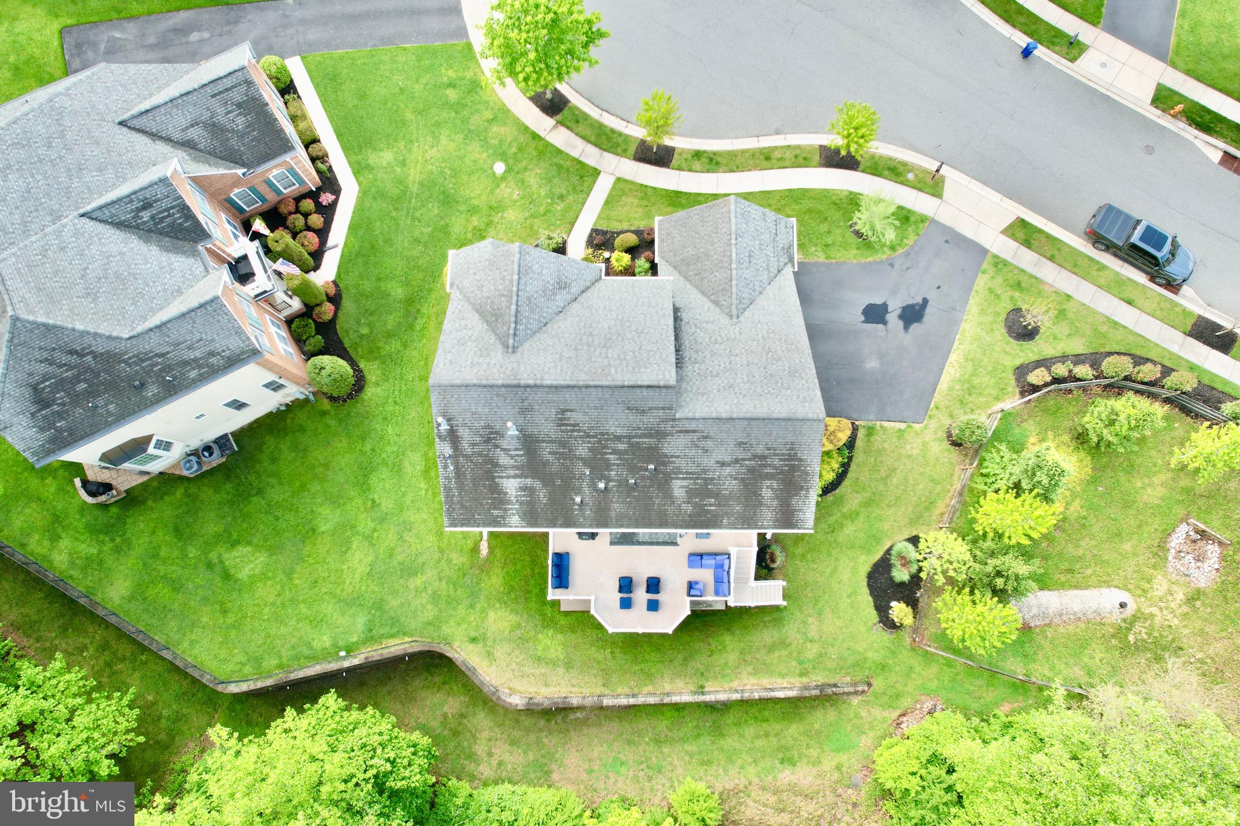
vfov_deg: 57.2
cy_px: 413
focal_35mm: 22
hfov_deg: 78.6
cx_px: 620
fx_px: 758
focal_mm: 8.38
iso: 100
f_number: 2.8
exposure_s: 1/250
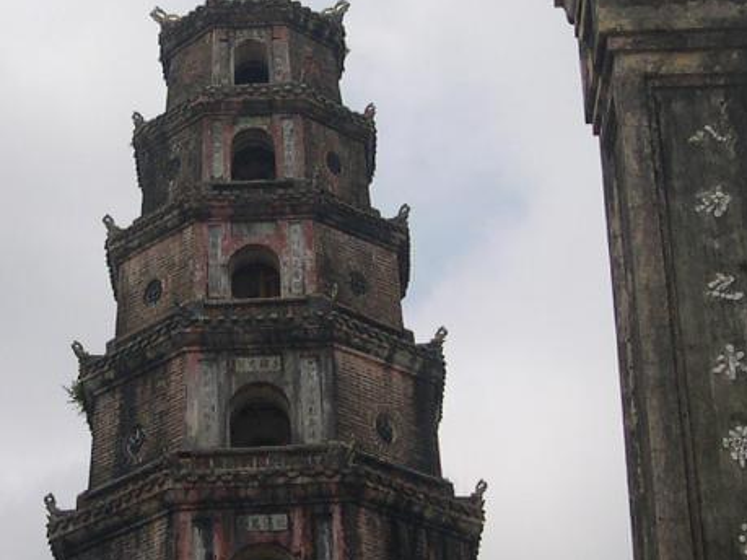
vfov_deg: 14.0
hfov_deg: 18.4
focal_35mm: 106
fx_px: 2287
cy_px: 230
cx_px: 156
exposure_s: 1/444
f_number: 7.6
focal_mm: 8
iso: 100
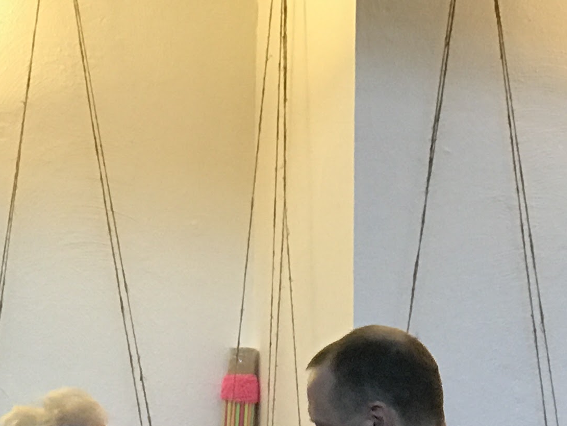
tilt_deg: -4.7
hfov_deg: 9.4
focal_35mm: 211
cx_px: 110
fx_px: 3456
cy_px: 638
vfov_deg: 6.9
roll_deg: -0.6
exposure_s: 1/50
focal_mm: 6.6
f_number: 2.8
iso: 100
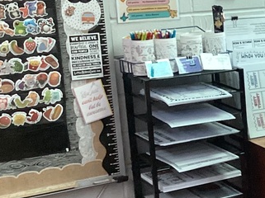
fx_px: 757
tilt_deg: -10.6
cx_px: 415
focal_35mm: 99
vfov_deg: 14.9
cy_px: 78
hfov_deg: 17.5
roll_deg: +1.3
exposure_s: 1/60
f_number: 2.4
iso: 200
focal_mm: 3.3
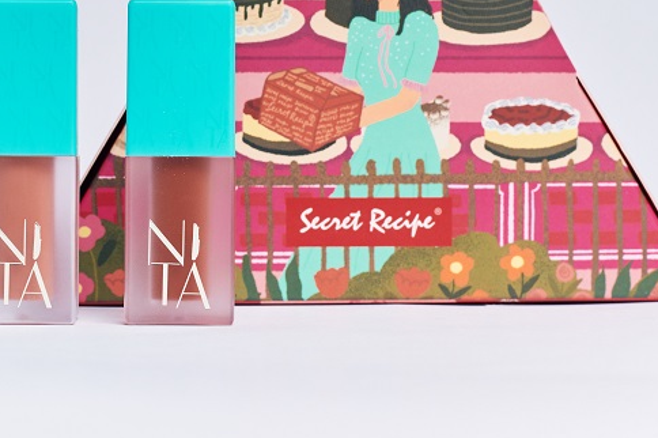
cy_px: -2
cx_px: 250
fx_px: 2265
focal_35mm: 124
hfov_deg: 16.5
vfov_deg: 10.9
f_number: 10
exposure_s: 1/160
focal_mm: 50
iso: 160
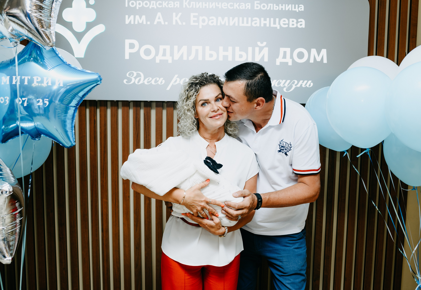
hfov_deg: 52.8
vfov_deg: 37.9
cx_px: 218
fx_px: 424
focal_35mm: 36
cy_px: 145
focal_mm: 35
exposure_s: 1/160
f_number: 4
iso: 200
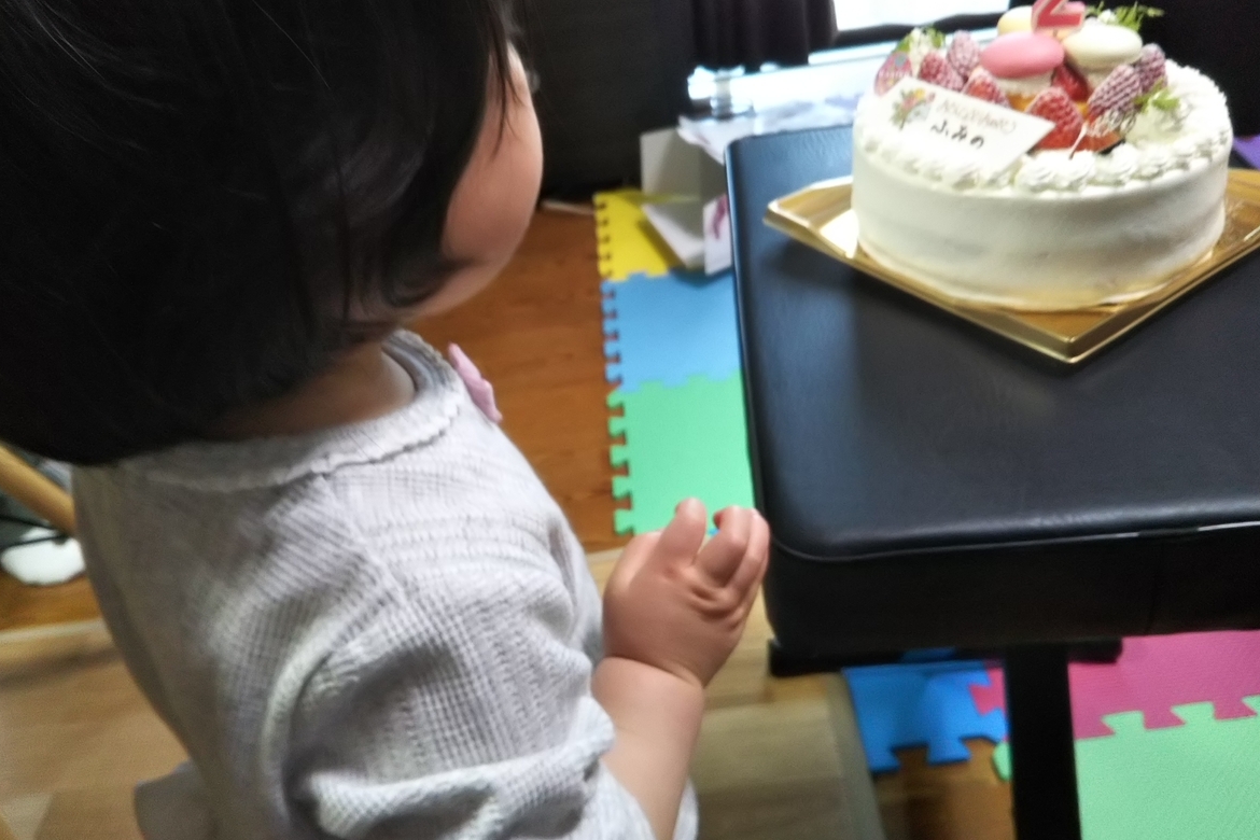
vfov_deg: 41.0
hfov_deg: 58.7
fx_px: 1120
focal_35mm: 32
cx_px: 619
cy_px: 366
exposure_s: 1/30
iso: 125
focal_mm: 4
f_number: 2.2
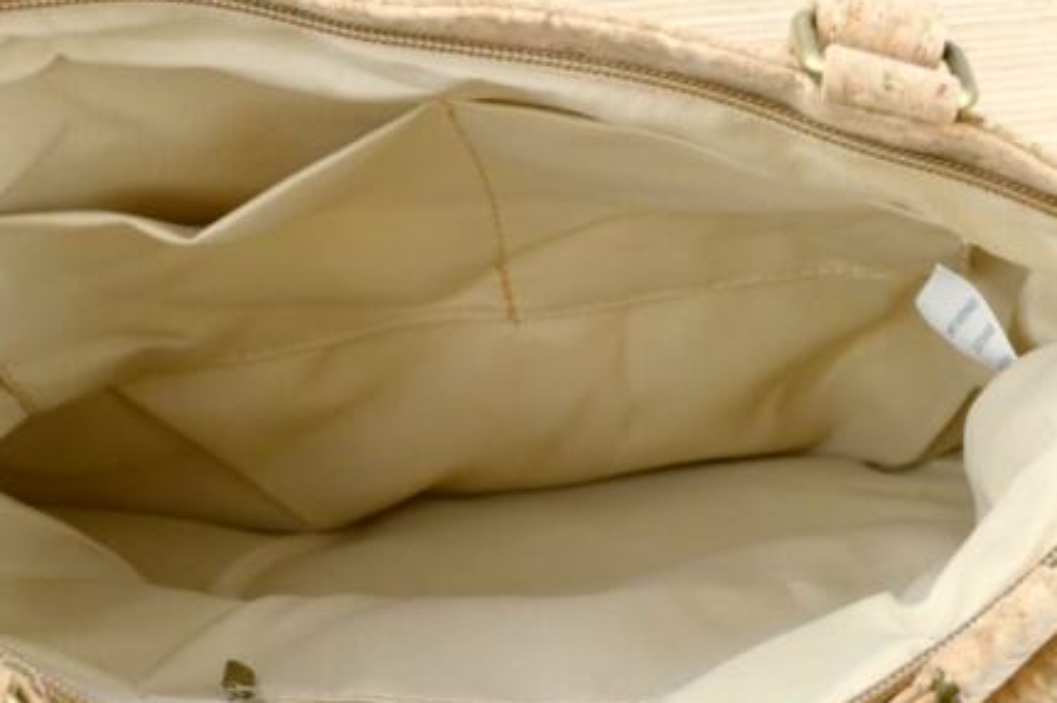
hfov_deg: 22.2
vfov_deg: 14.8
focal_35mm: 92
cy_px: 372
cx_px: 541
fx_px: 2699
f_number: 8
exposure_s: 1/40
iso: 1600
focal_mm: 27.56
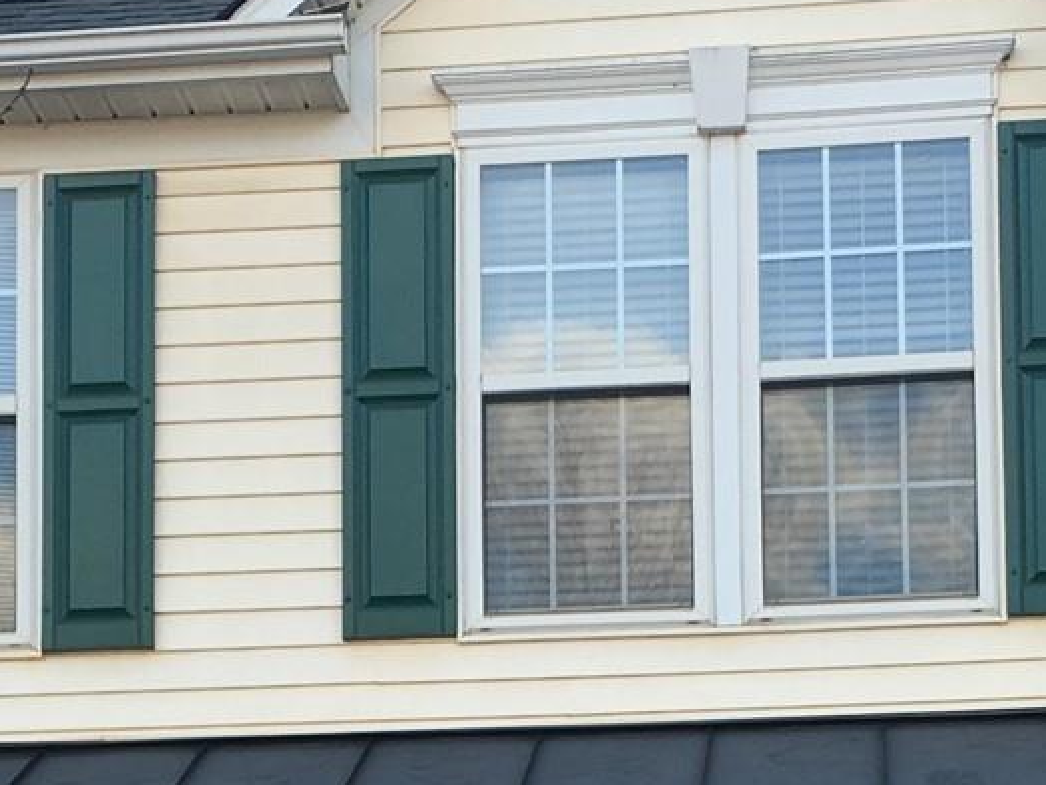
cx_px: 383
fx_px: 3446
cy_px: 1094
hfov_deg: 17.2
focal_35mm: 114
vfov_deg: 12.5
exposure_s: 1/246
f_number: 2.2
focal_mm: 4.15
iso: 25
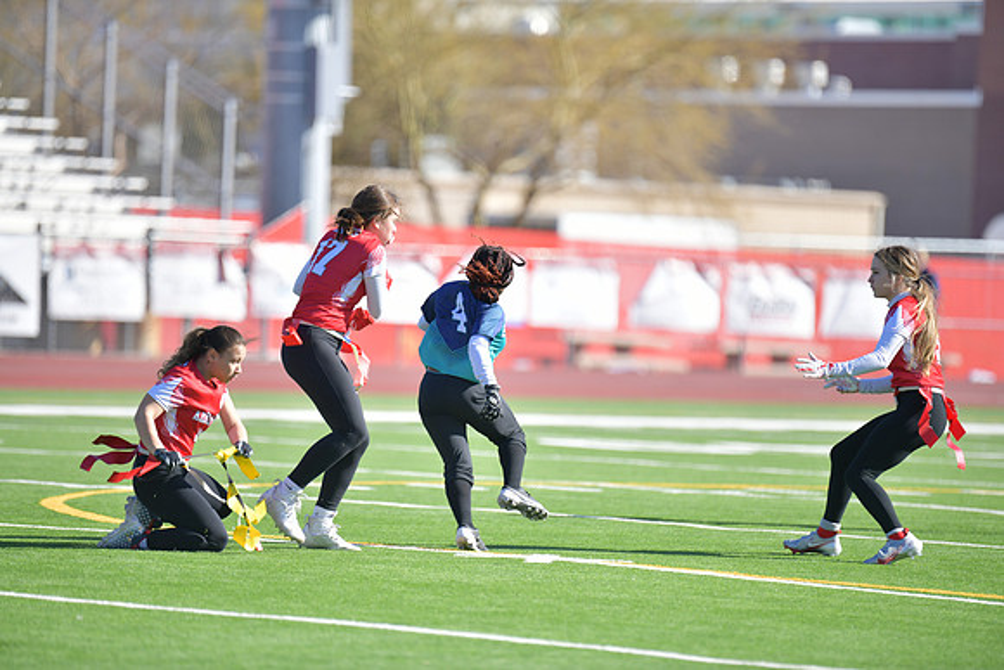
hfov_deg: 6.9
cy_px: 335
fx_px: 8368
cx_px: 502
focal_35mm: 300
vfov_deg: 4.6
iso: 400
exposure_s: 1/4000
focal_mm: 300
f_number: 2.8
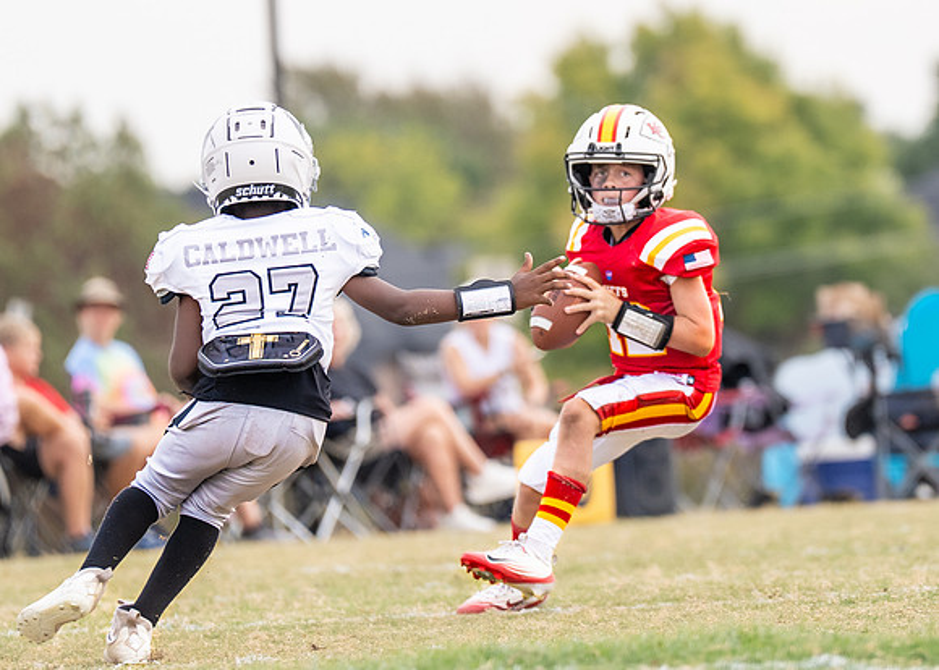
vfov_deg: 2.6
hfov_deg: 3.6
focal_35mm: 559
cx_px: 635
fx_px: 14895
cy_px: 243
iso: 160
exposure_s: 1/1250
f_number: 2.8
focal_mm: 200
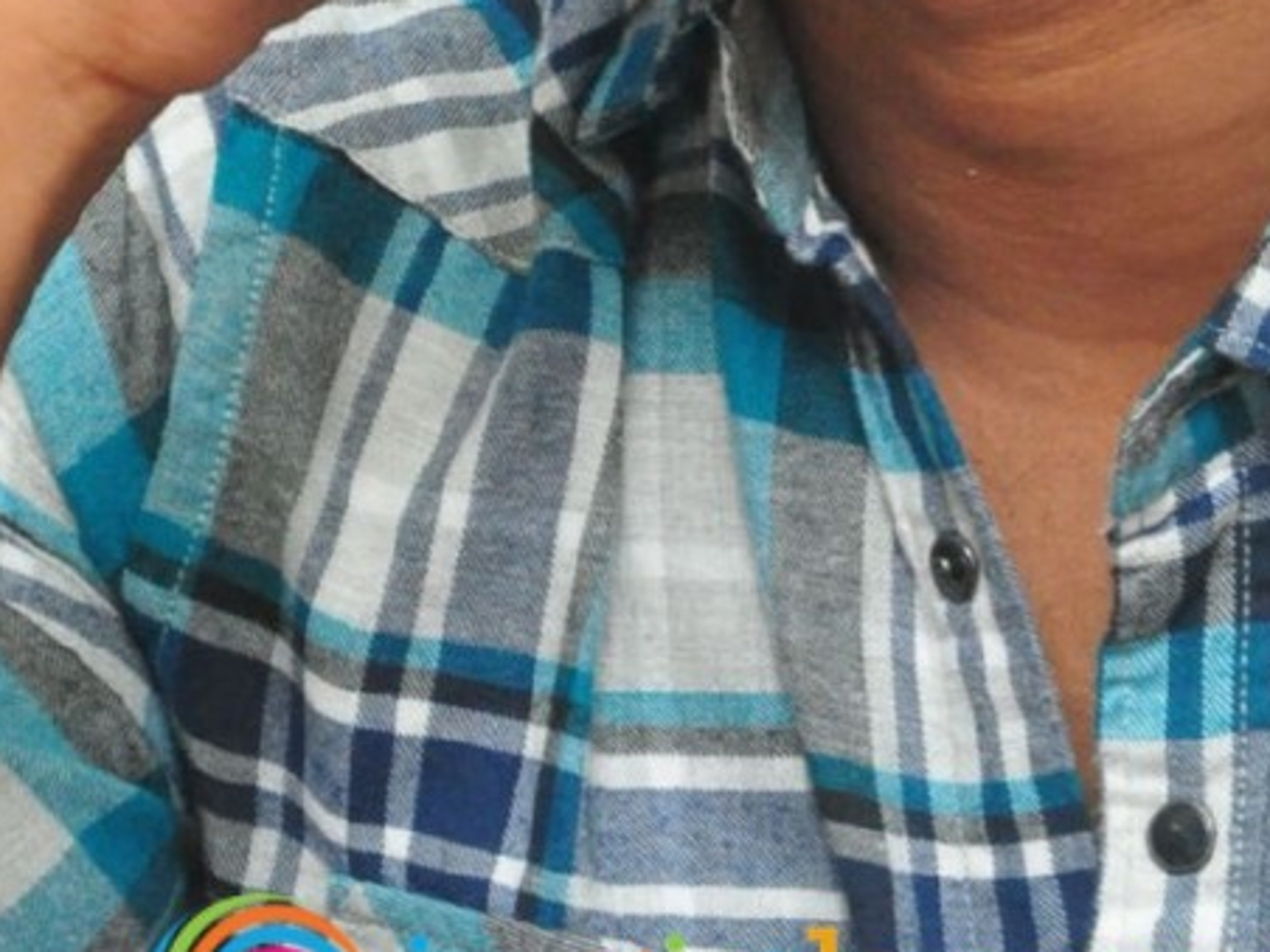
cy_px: 170
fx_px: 18513
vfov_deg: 2.9
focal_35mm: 505
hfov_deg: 3.9
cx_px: 759
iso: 1600
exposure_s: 1/125
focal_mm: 105
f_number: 7.1
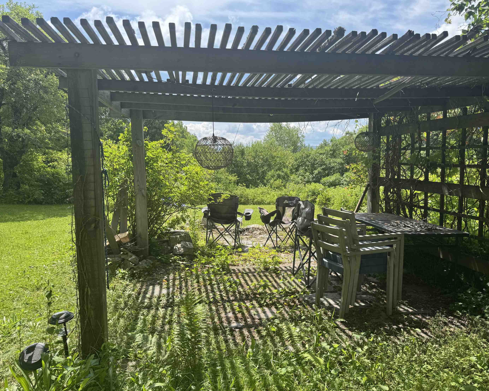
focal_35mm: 26
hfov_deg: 65.9
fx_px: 376
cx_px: 263
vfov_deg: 54.9
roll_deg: +0.9
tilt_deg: -6.3
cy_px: 195
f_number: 1.78
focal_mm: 6.76
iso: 80
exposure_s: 1/1923
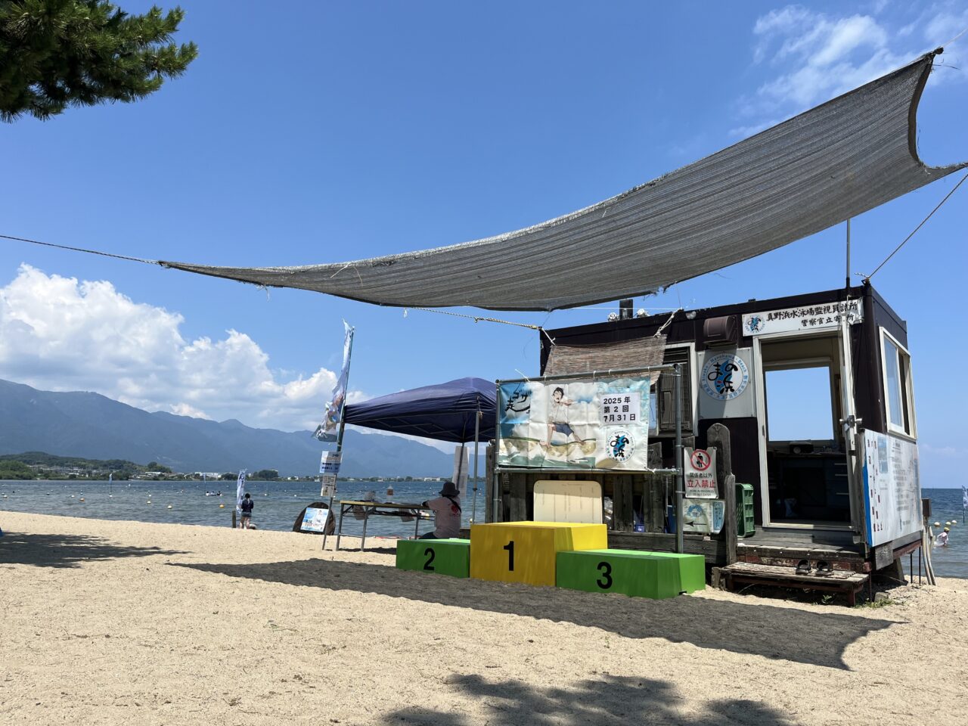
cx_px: 484
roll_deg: +0.1
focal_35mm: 26
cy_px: 363
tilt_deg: +8.2
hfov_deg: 67.3
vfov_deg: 53.1
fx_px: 727
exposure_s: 1/4651
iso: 50
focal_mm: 5.1
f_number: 1.6
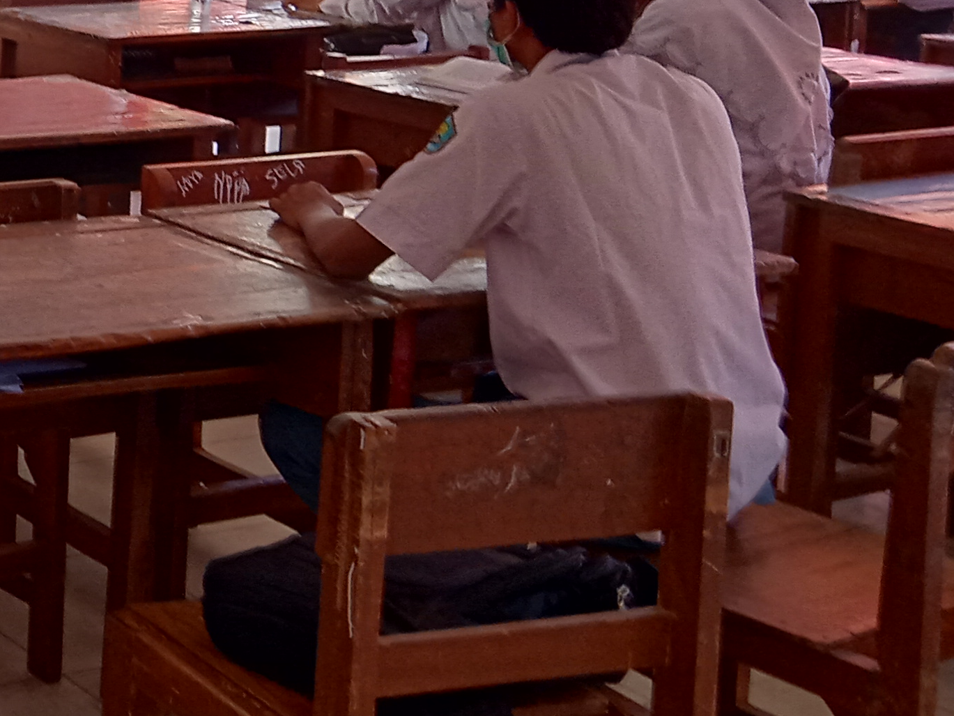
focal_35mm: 79
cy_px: -43
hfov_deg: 21.3
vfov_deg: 18.1
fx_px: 2177
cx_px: -428
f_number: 2.2
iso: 213
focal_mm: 3.46
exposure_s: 1/33.3
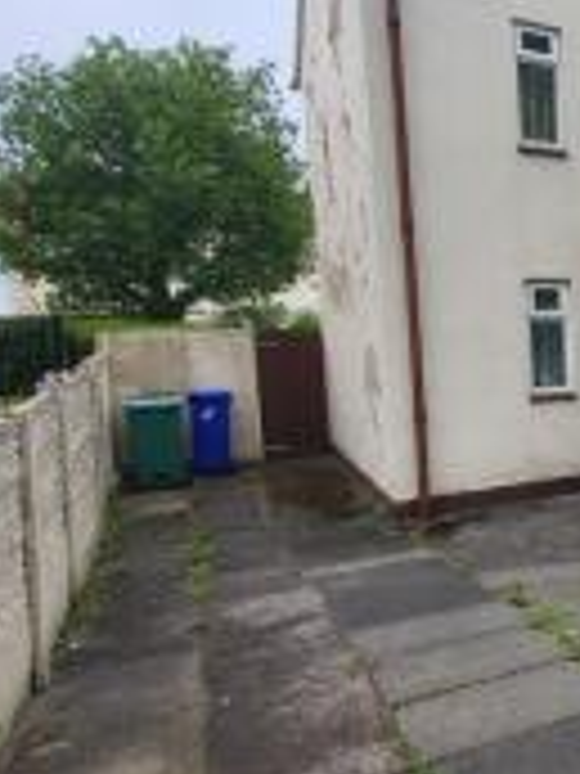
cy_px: 380
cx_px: 785
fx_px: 715
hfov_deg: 31.7
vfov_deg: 56.8
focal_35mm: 32
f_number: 2.2
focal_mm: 1.74
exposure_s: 1/504
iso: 32
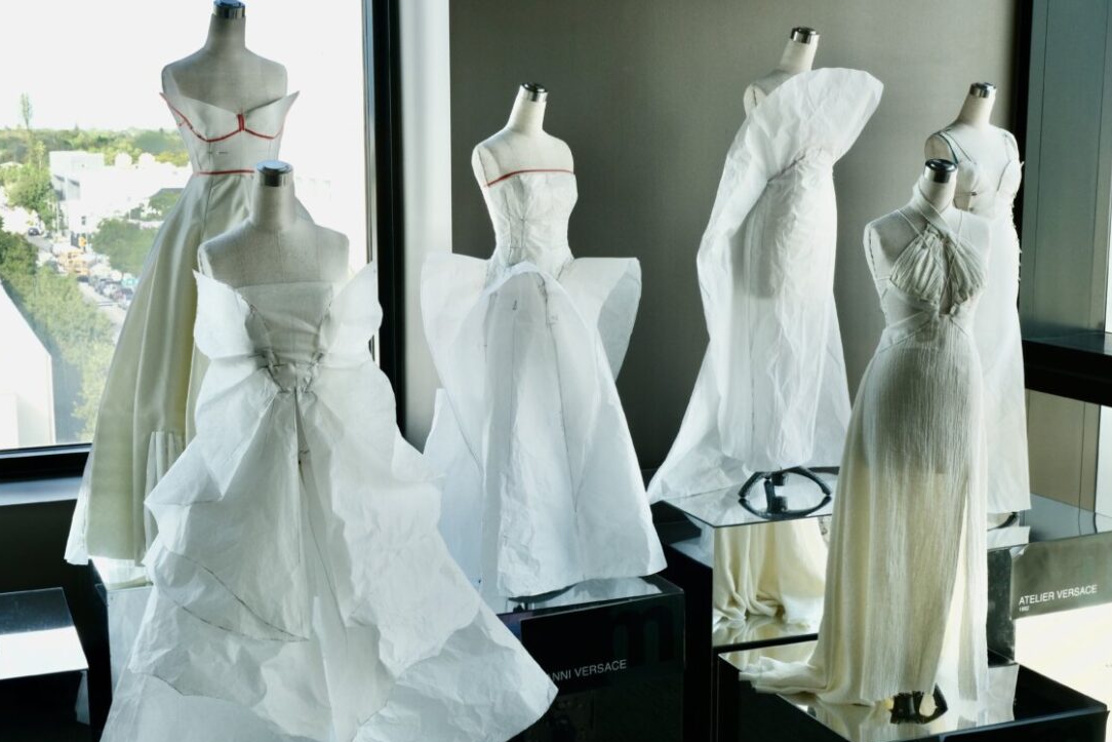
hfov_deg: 42.7
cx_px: 541
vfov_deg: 29.3
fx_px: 1421
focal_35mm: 46
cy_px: 380
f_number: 13
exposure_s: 1/60
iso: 640
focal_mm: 28.9
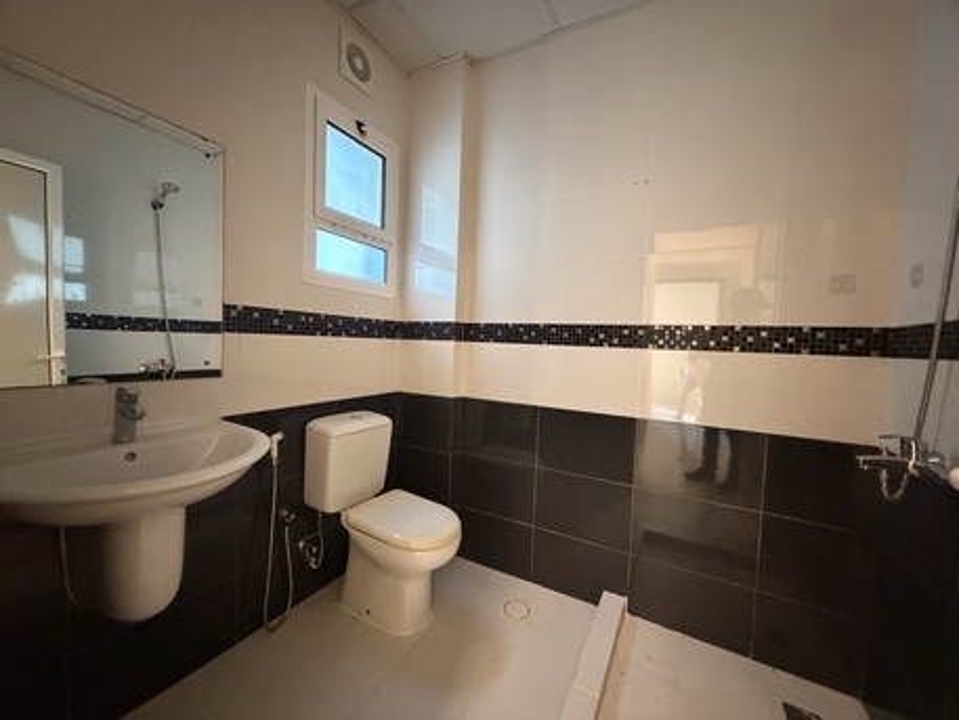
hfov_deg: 102.0
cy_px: 360
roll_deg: -1.9
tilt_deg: -2.5
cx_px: 480
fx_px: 388
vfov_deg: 85.7
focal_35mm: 14
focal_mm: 2.22
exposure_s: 1/56
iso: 1250
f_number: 2.2
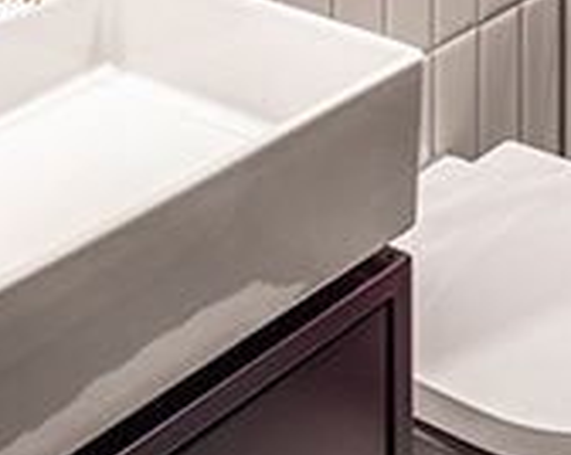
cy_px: -365
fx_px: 1587
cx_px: 680
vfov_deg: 14.4
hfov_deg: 19.3
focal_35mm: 94
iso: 200
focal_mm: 19
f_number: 8
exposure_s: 1/2
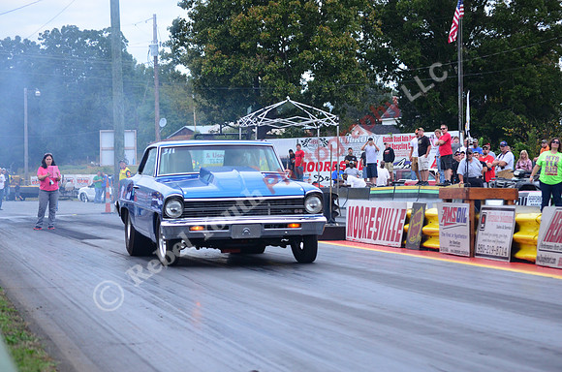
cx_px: 281
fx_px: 1682
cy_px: 186
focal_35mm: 108
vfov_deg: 12.6
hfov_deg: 19.0
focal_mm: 72
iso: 1000
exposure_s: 1/320
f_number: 4.5
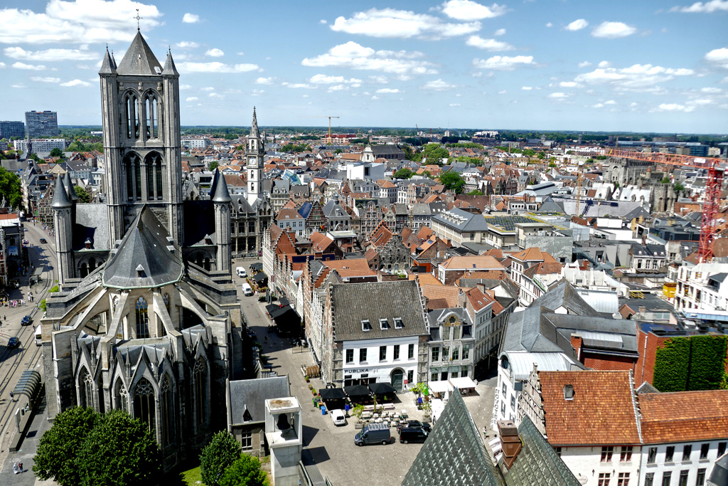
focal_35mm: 32
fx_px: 647
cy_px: 243
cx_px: 364
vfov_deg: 41.1
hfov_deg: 58.7
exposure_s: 1/2000
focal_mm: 11.6
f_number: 3
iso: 125
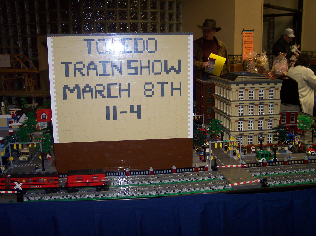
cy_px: 118
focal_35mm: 38
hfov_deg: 49.0
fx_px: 347
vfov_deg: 37.7
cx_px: 158
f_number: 2.8
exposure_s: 1/30
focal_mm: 8
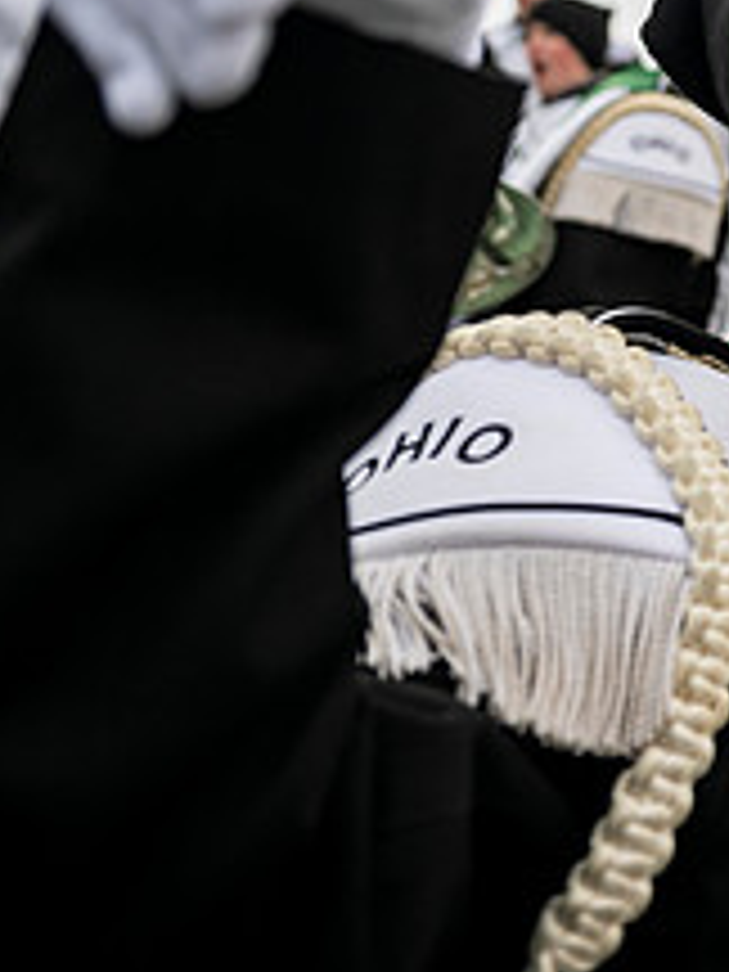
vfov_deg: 30.4
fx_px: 1741
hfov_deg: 20.5
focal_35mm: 62
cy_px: 187
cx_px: 1071
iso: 160
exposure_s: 1/500
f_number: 2.8
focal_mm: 24
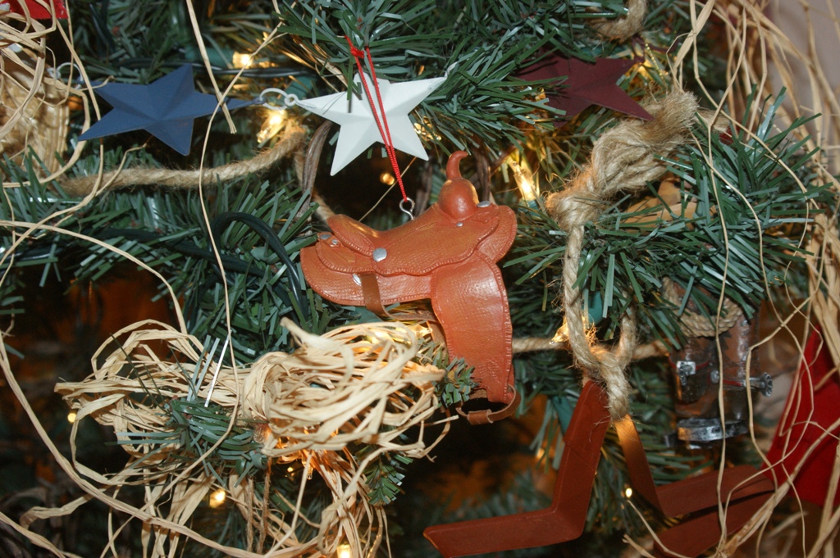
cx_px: 420
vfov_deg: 25.7
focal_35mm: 52
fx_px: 1224
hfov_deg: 37.9
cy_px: 279
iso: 400
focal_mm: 35
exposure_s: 1/60
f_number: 5.6
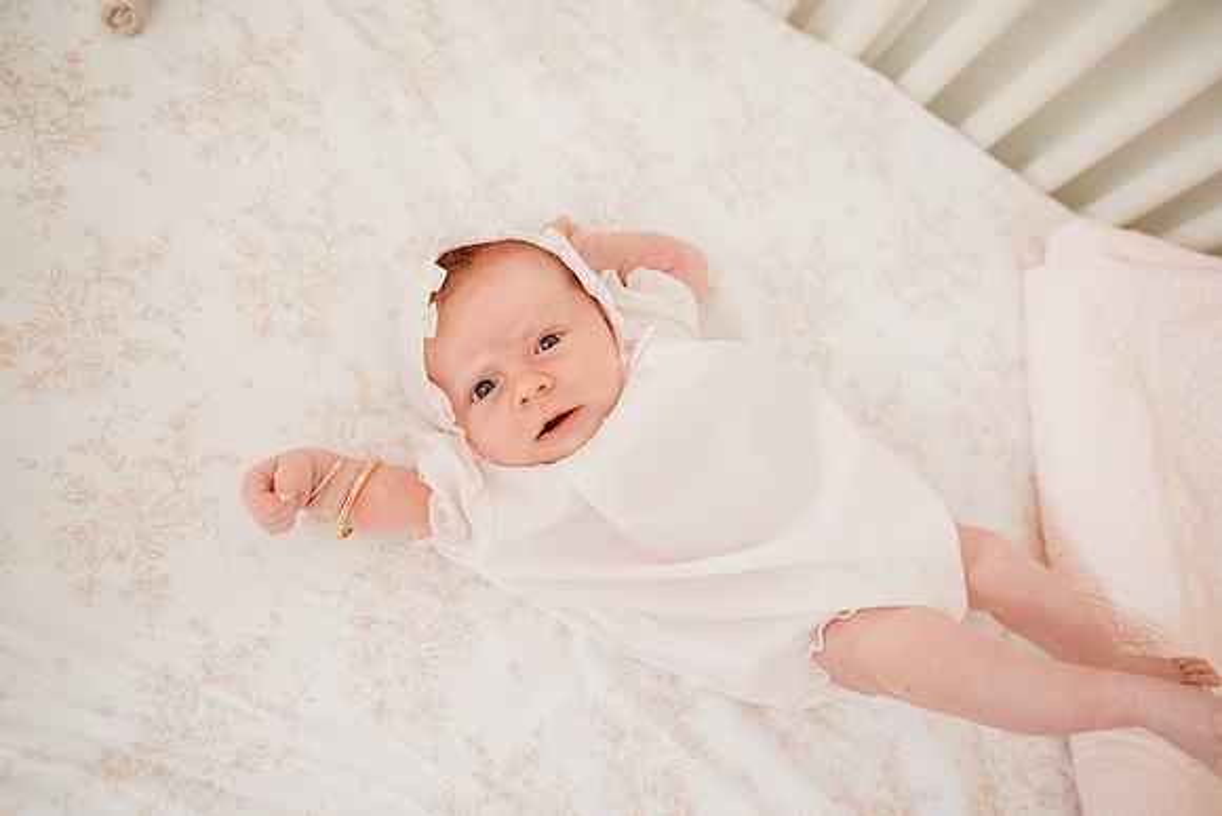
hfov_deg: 73.7
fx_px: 815
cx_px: 611
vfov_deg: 53.2
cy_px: 408
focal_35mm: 24
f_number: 2.8
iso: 1600
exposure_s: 1/200
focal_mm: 24
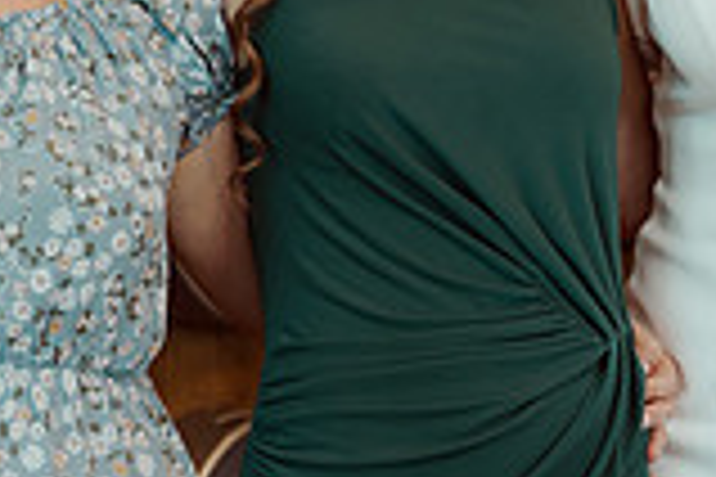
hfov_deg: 11.2
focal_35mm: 181
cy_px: 27
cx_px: 741
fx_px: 3600
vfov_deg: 7.6
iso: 800
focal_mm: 44
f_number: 3.5
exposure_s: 1/125
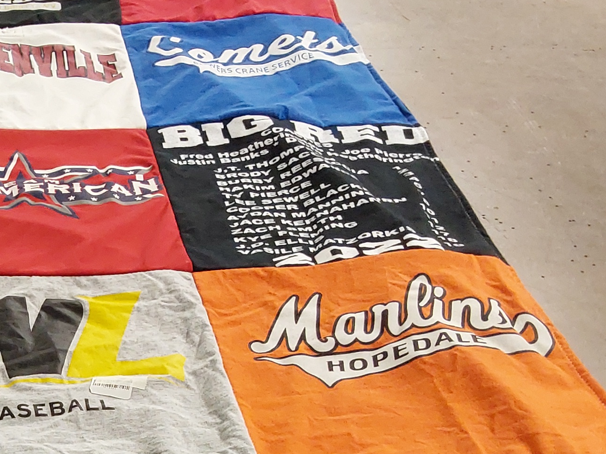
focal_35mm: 71
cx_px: -106
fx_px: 1243
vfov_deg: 19.6
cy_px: 535
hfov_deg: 24.9
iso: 125
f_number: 1.9
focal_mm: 2.91
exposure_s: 1/50
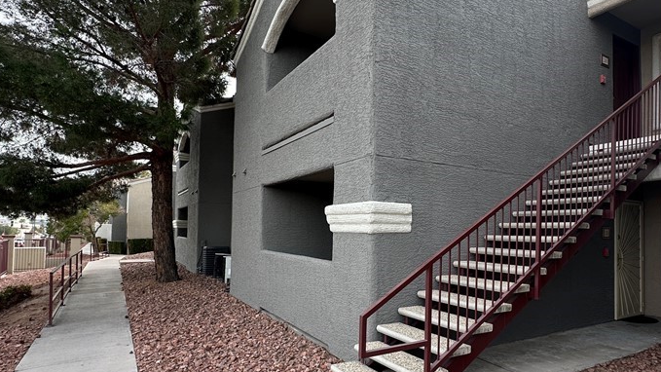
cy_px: 215
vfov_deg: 49.3
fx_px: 403
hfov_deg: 78.5
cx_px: 360
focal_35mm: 23
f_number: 2.2
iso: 40
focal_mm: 2.22
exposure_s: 1/321
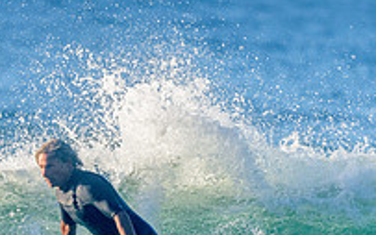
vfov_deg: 0.9
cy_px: 260
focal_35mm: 1459
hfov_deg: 1.4
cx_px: 57
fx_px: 14955
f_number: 5.6
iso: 450
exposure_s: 1/2000
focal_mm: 500
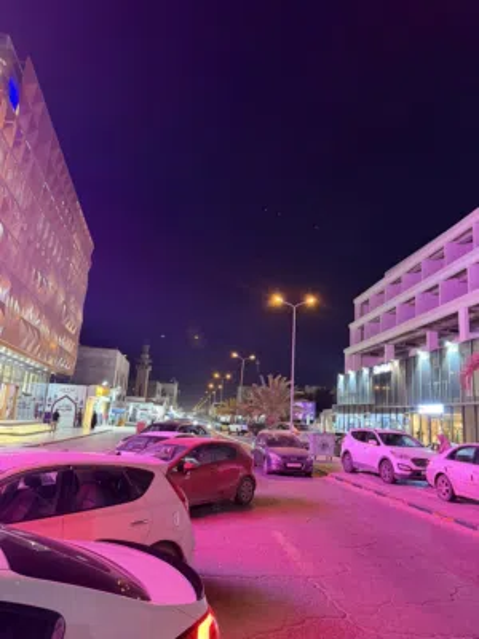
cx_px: 240
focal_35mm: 24
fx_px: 443
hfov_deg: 56.8
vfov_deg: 71.6
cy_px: 320
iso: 800
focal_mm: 6.76
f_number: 1.78
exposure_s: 1/47
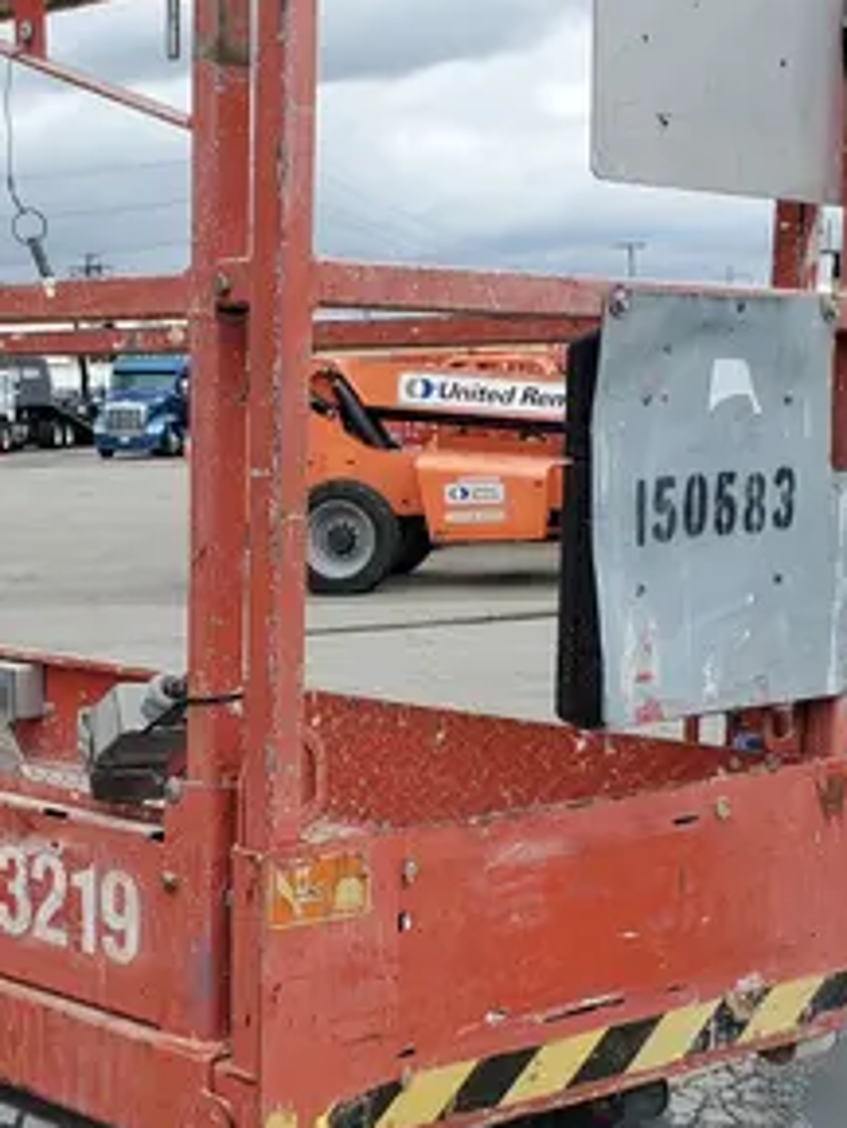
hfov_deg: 22.1
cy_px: 868
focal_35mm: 66
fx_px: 2152
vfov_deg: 28.9
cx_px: 215
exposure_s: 1/529
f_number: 2.4
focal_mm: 4.3
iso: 50
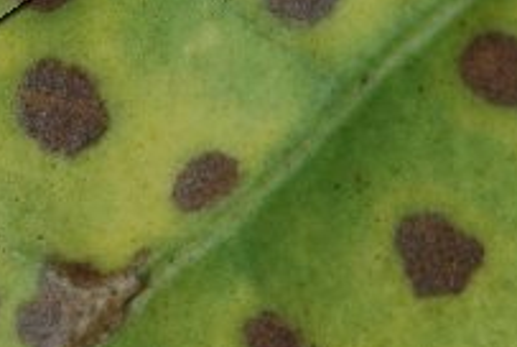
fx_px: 8902
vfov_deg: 2.2
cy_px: 328
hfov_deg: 3.3
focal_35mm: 619
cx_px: -423
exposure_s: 1/30
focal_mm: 105
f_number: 13
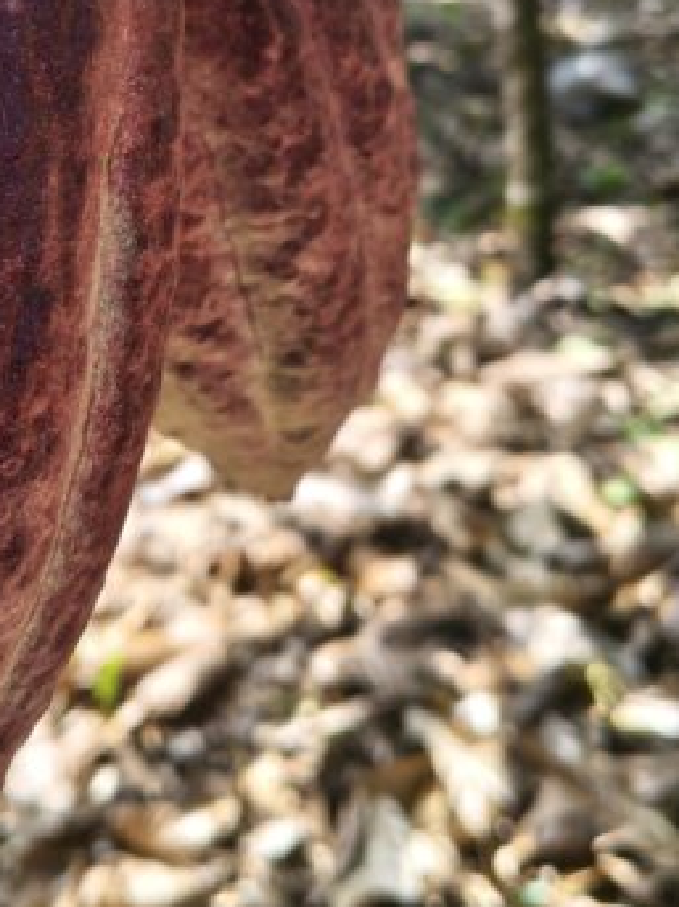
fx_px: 1466
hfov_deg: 25.9
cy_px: 198
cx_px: 217
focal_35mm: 56
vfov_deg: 33.5
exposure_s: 1/100
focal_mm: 5.56
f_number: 1.8
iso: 155
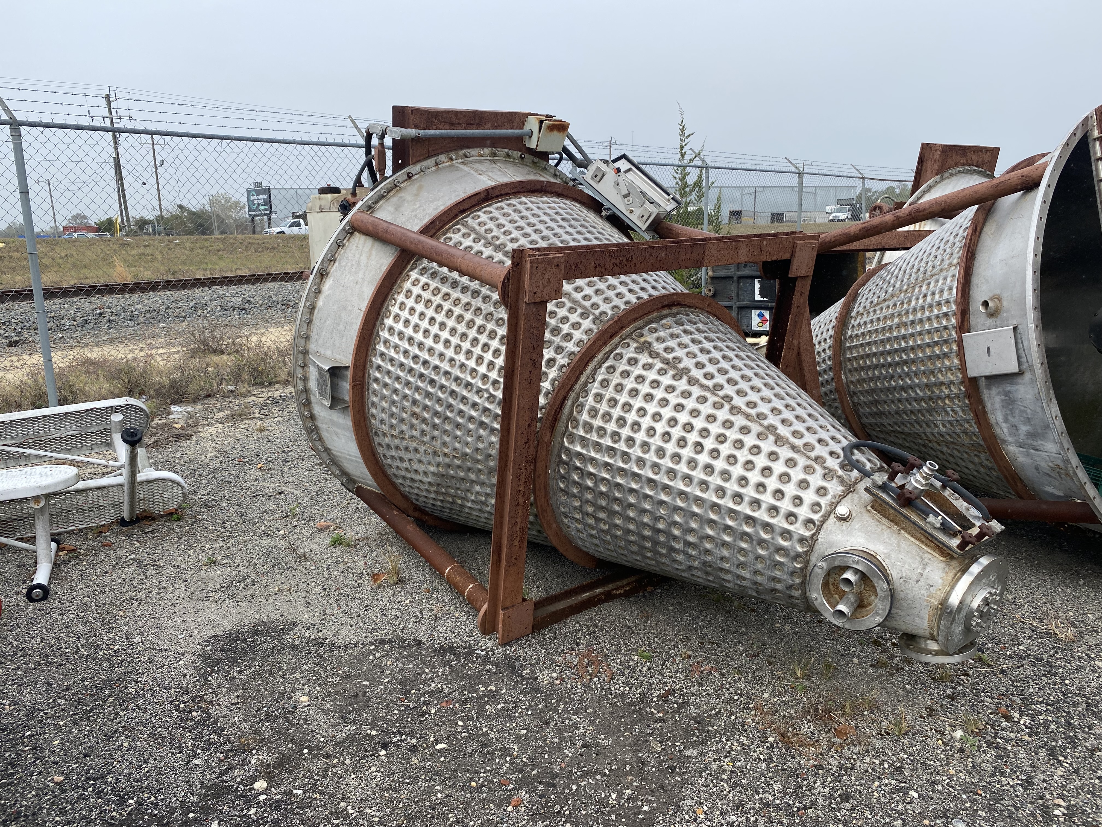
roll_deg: +0.3
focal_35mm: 26
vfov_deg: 53.1
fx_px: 828
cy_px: 414
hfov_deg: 67.3
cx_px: 551
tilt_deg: -13.0
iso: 32
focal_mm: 4.25
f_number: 1.8
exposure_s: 1/1053
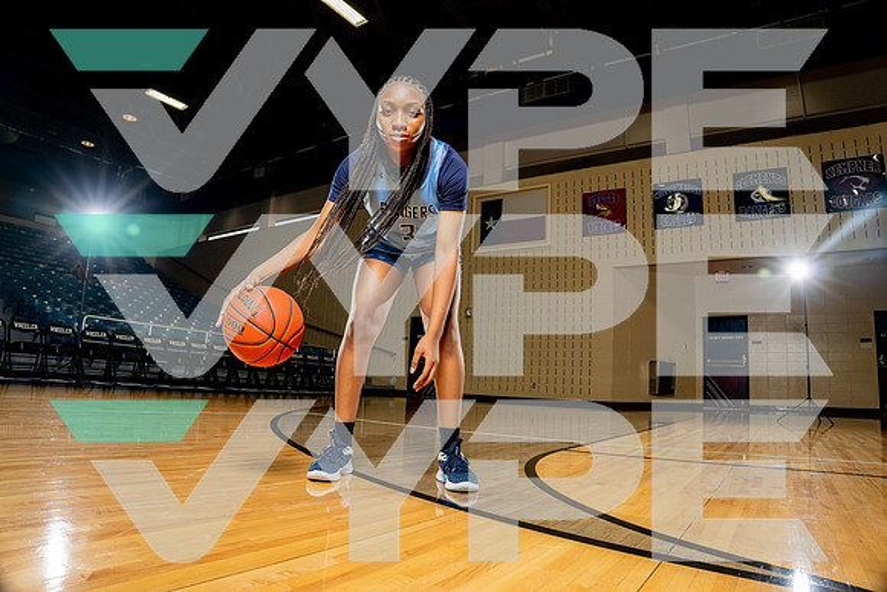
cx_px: 444
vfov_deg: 59.5
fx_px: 518
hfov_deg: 81.2
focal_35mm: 21
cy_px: 296
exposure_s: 1/250
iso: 400
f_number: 6.3
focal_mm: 21
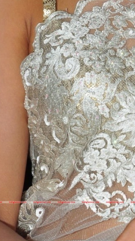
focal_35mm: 261
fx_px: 1661
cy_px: -53
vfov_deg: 8.2
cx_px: 163
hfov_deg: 4.6
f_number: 14
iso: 400
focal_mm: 62
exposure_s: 1/125
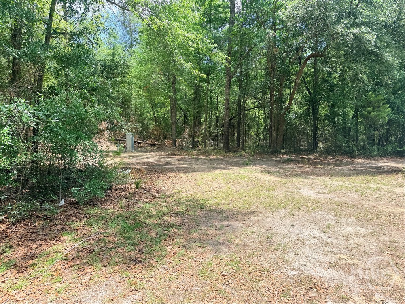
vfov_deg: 56.8
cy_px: 152
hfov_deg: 71.6
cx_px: 202
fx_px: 281
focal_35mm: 24
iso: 80
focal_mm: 6.76
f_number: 1.78
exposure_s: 1/888
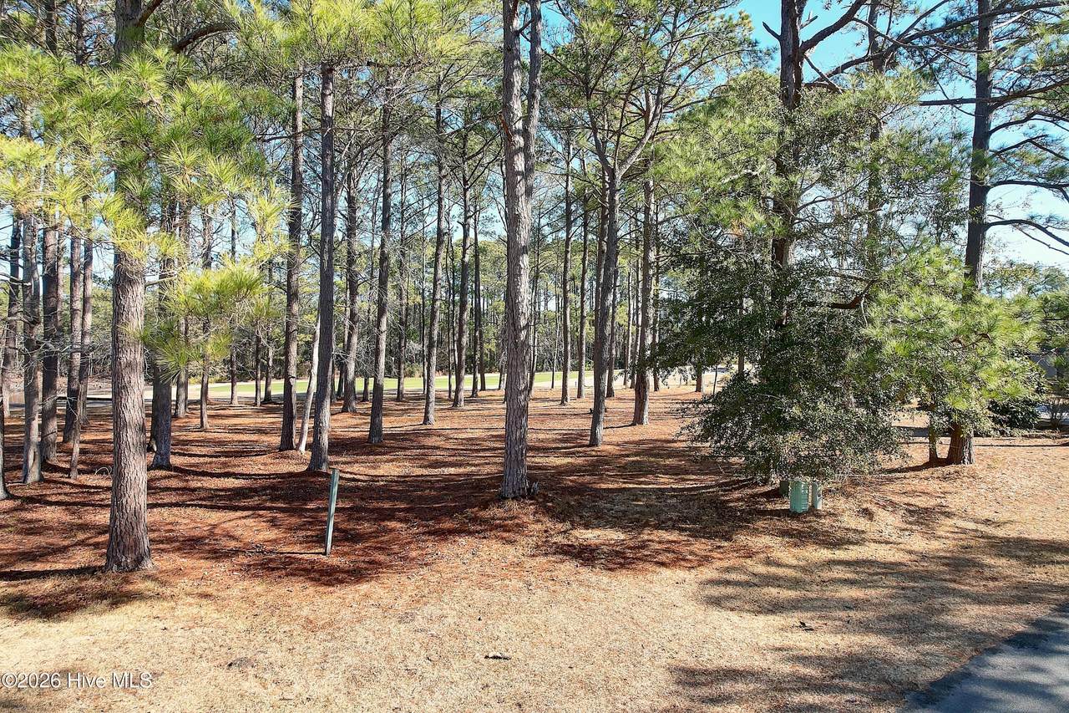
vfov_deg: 57.2
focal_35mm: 22
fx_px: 653
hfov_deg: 78.6
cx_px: 534
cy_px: 356
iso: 100
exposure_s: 1/200
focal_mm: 8.4
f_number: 2.8
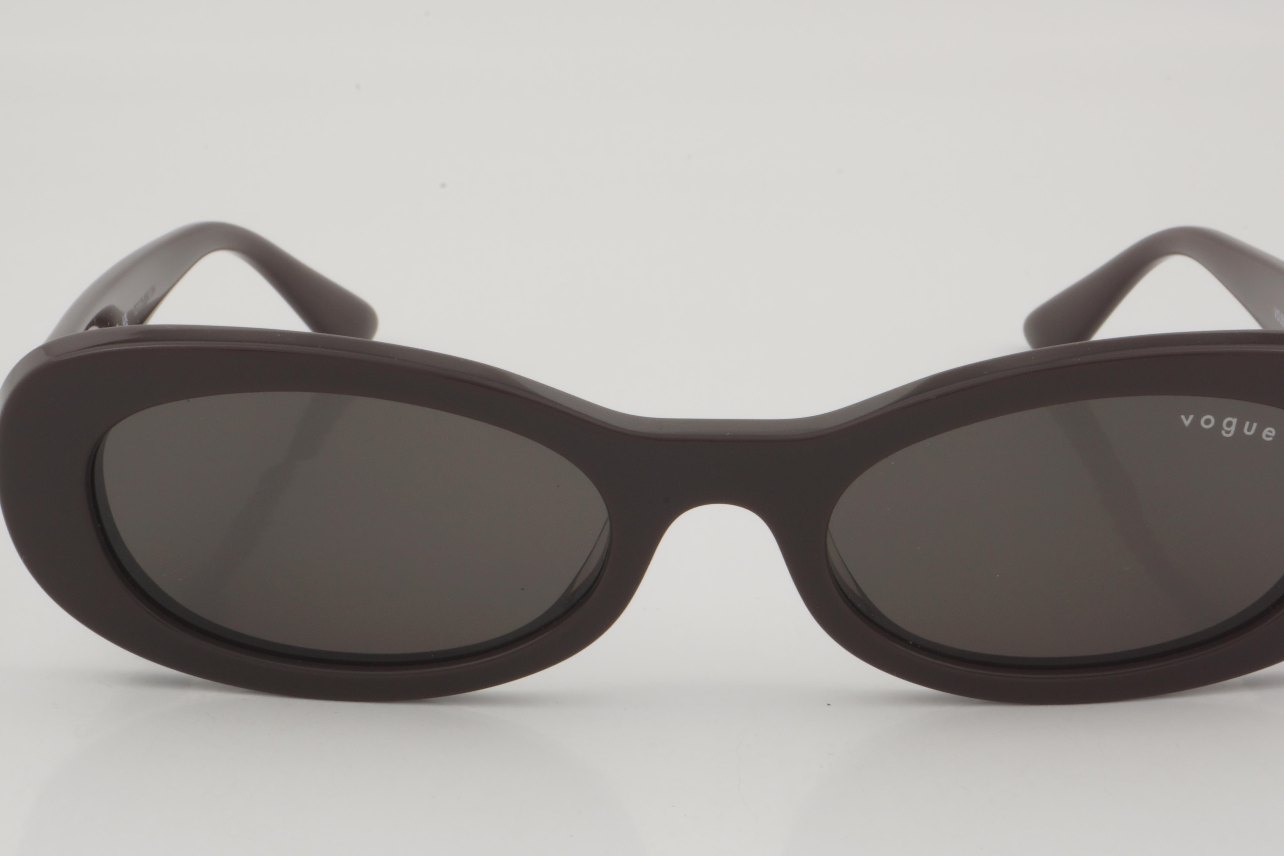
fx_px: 3373
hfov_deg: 21.5
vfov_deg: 14.5
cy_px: 461
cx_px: 713
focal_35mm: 95
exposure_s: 1/3
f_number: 32
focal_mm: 55
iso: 100
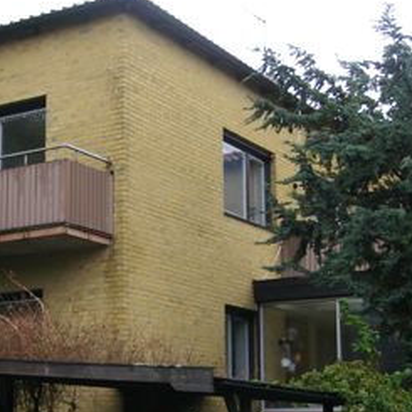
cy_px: 284
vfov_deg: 22.9
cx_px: 128
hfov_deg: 22.9
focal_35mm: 75
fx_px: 1010
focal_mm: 24
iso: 800
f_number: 4.5
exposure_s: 1/125
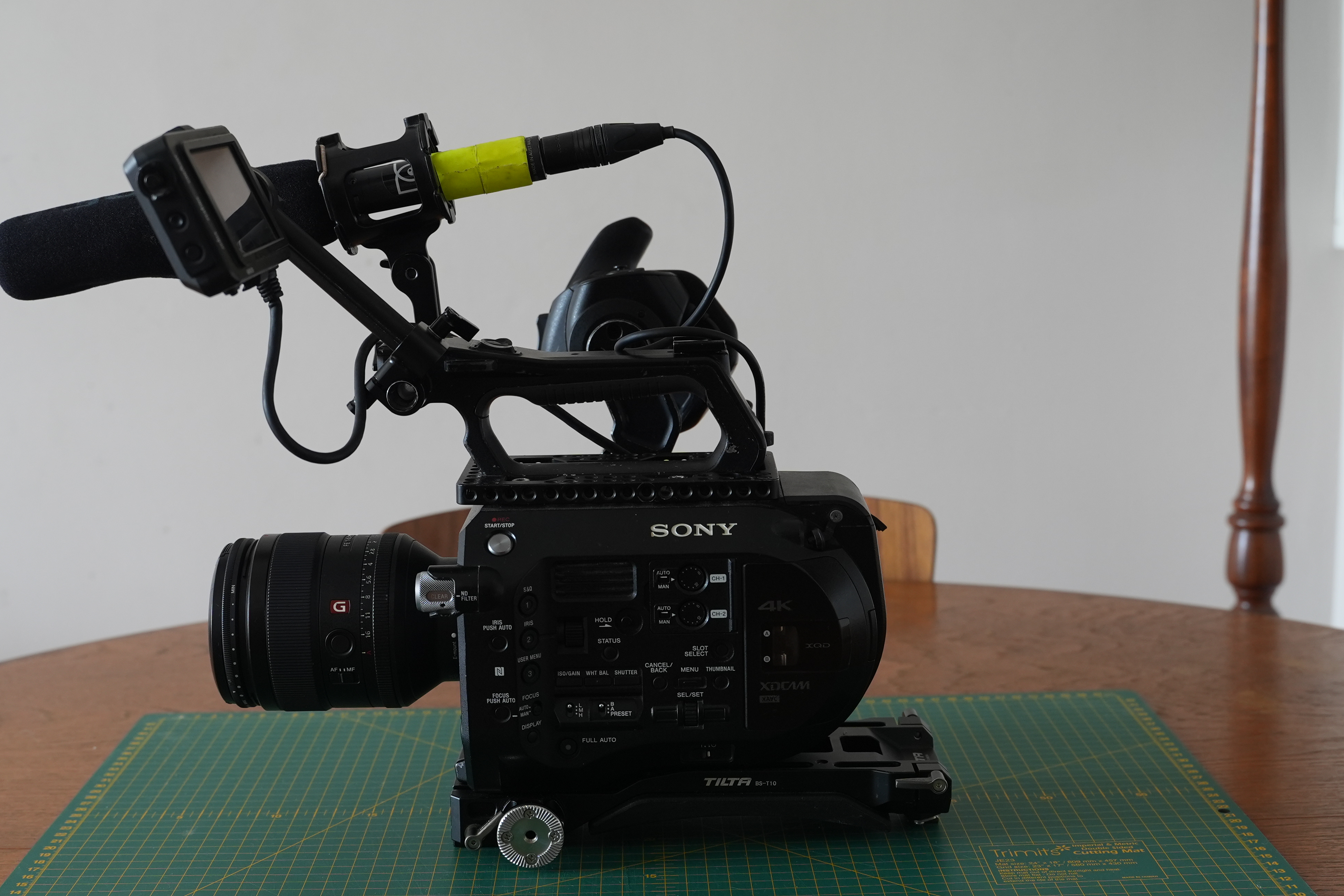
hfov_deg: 36.9
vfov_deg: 25.1
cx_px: 644
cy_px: 484
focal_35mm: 54
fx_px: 2016
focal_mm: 30
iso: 640
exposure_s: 1/50
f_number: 4
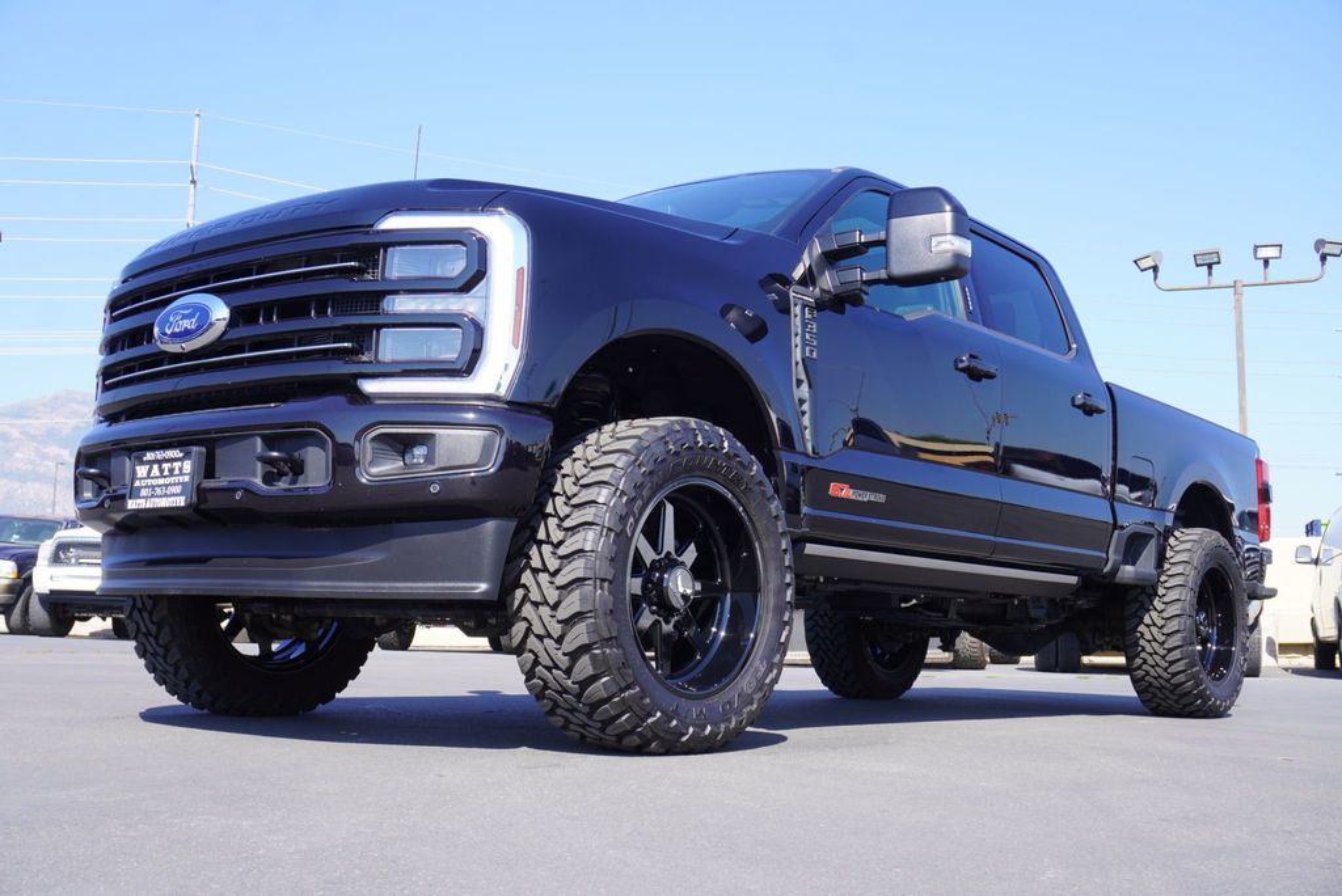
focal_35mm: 39
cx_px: 671
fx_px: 1455
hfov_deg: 49.5
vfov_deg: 34.3
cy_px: 448
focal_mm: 26
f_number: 8
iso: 100
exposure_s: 1/100
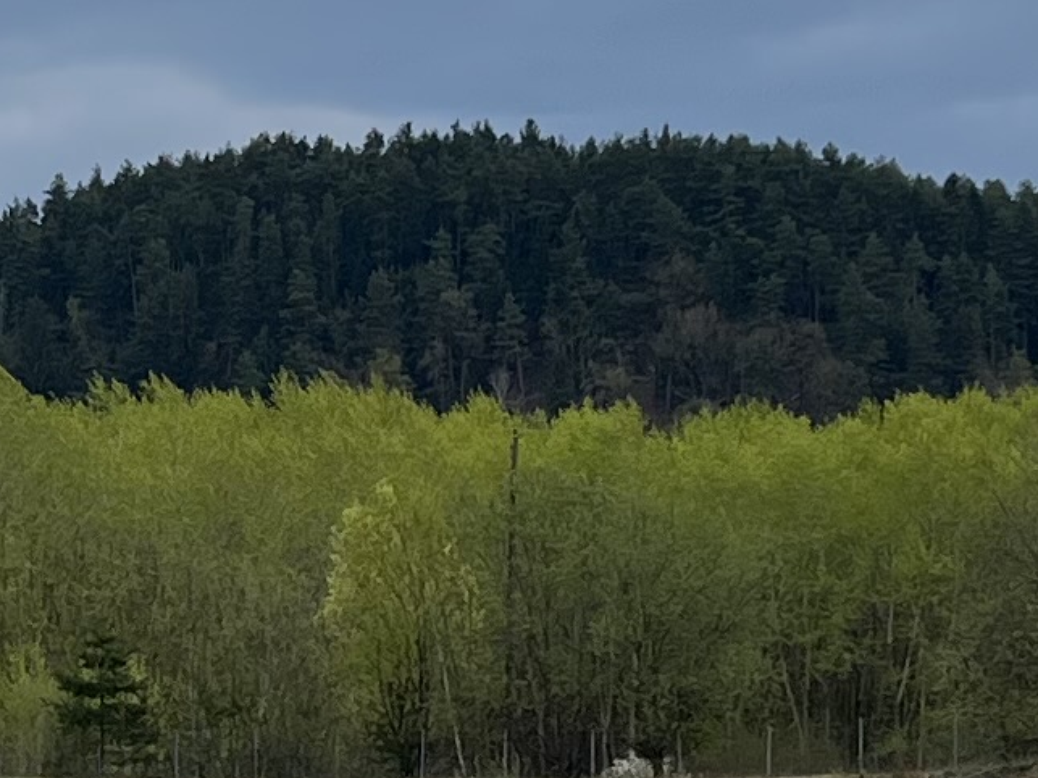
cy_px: 502
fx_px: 4887
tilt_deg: +2.3
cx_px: 128
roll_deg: +0.6
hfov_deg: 12.0
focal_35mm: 163
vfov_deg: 9.1
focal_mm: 5.7
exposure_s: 1/965
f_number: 1.5
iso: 50
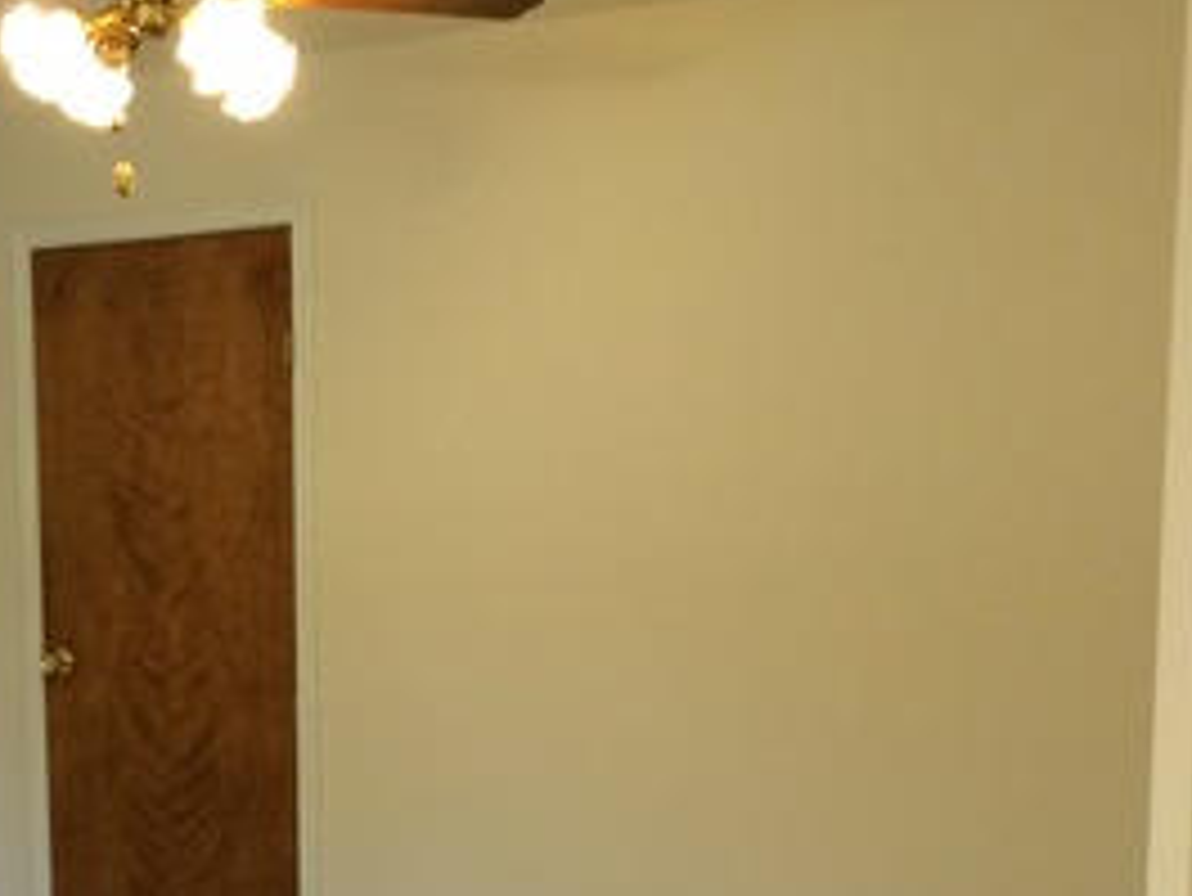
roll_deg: +1.5
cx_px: 184
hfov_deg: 27.0
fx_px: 2412
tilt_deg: -11.1
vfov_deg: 20.3
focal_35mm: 70
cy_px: 919
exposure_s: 1/30
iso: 125
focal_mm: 4.15
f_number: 2.2
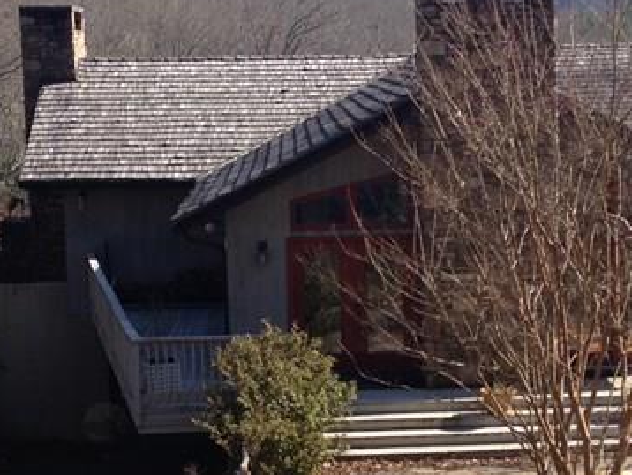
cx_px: 434
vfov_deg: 14.8
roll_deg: +0.5
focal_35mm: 100
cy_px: 267
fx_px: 1827
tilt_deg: -9.2
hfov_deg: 19.5
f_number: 2.4
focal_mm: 4.28
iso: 50
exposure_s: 1/876
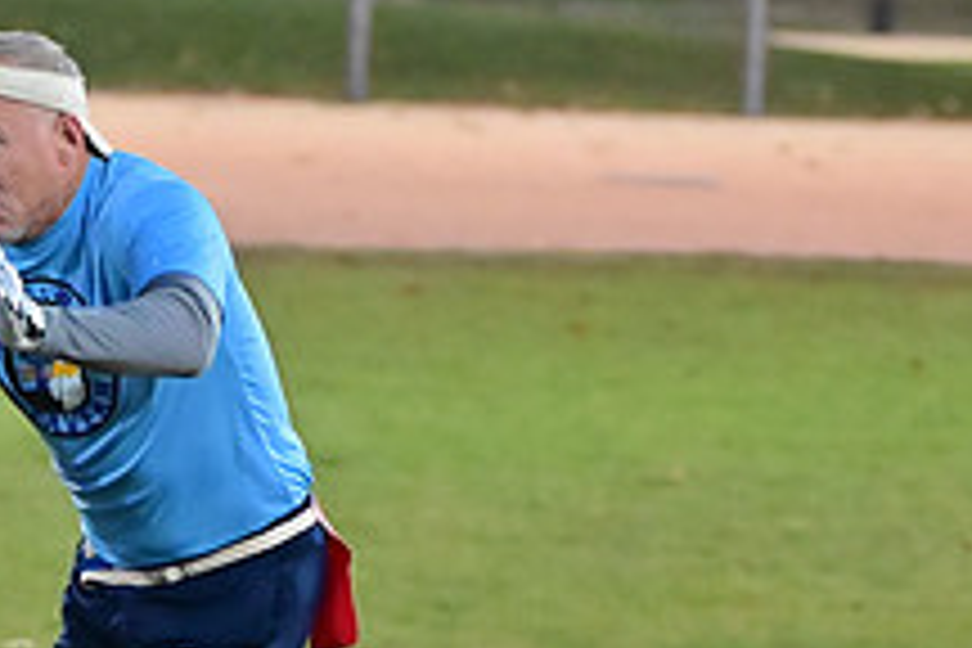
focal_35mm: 483
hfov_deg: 4.3
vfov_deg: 2.8
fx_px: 13040
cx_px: 459
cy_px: 817
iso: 6400
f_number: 4
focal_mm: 120
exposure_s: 1/640
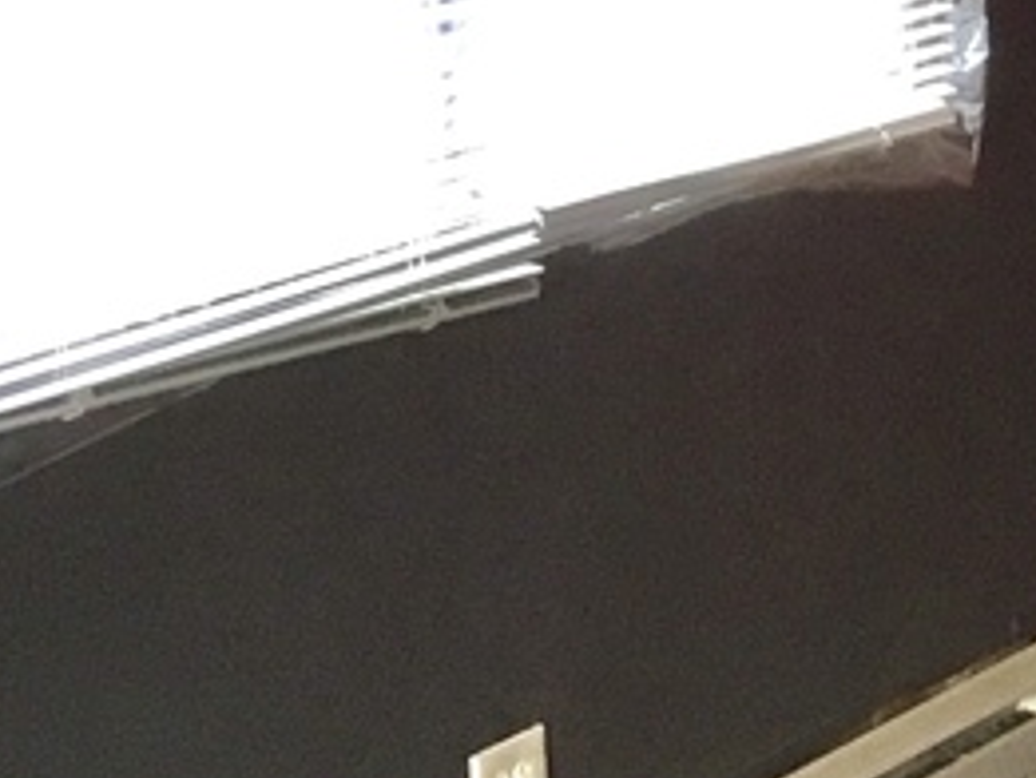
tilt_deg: -9.5
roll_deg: -0.6
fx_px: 5120
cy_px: 250
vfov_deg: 8.7
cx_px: 1663
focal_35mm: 171
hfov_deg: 11.0
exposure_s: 1/30
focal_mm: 3.3
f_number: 2.4
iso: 100
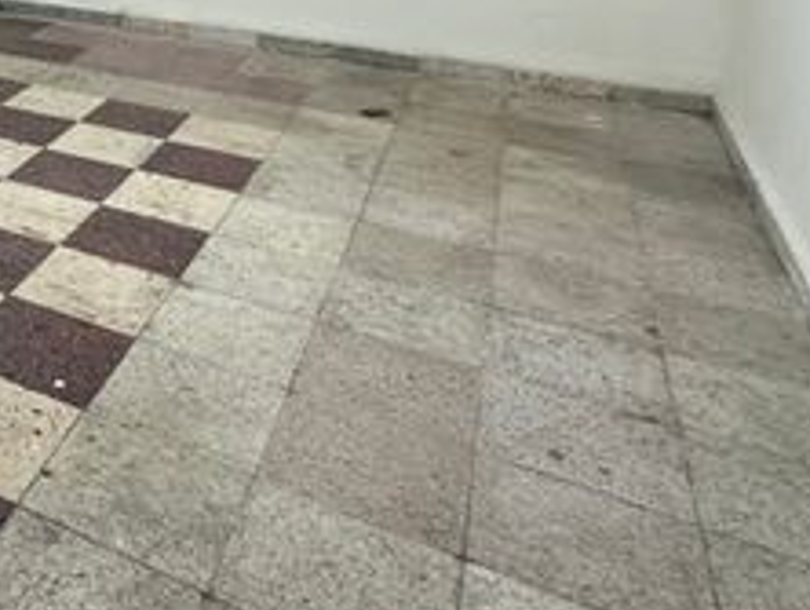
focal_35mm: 42
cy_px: -121
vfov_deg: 29.6
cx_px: -195
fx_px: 984
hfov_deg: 34.4
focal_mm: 2.22
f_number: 2.2
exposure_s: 1/60
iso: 160
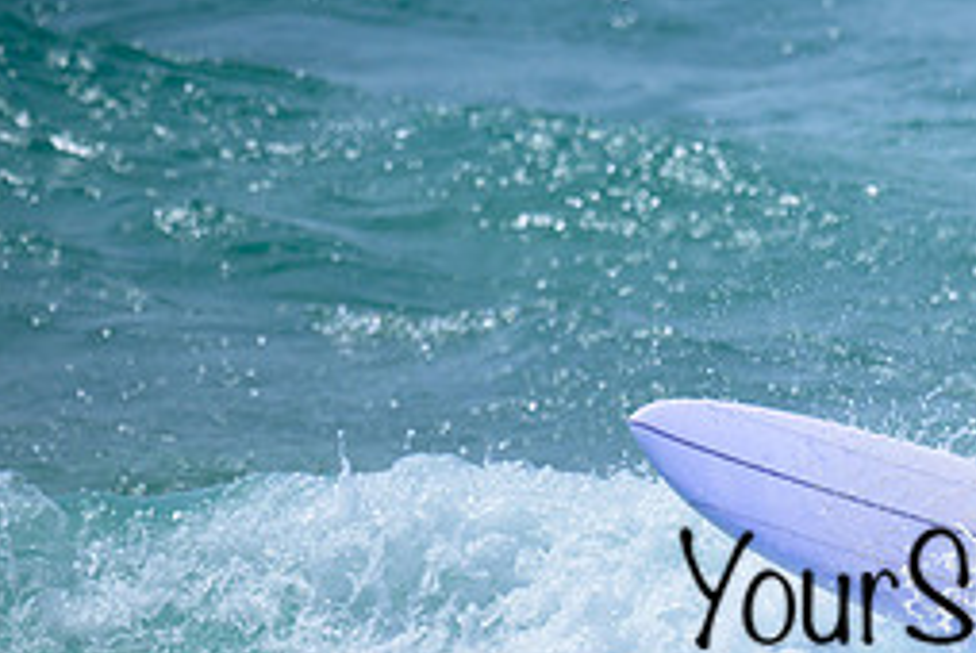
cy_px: 276
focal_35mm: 2510
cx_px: 1294
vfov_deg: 0.5
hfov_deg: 0.8
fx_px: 68126
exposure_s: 1/3200
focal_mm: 800
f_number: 6.3
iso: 220
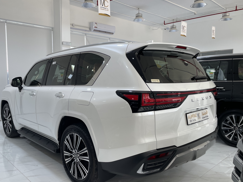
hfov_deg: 61.5
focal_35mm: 29
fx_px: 204
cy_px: 93
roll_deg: -0.4
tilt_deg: -4.9
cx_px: 108
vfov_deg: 48.2
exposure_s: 1/415
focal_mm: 4.2
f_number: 1.6
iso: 32
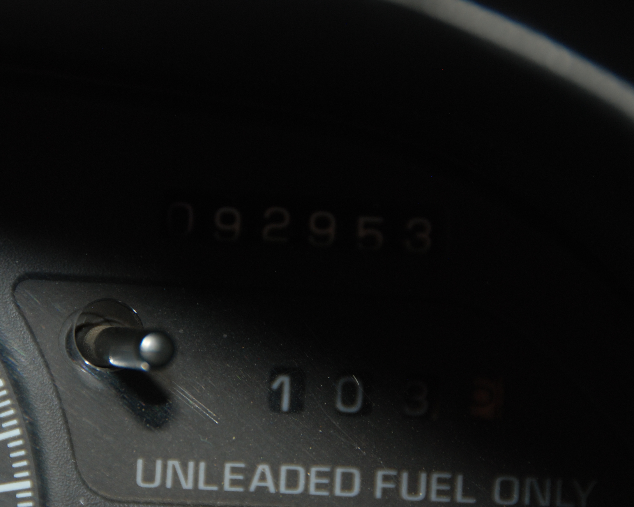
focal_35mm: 377
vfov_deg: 4.1
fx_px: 7074
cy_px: 233
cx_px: 254
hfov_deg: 5.1
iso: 200
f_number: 5.6
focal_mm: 200
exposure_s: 1/60
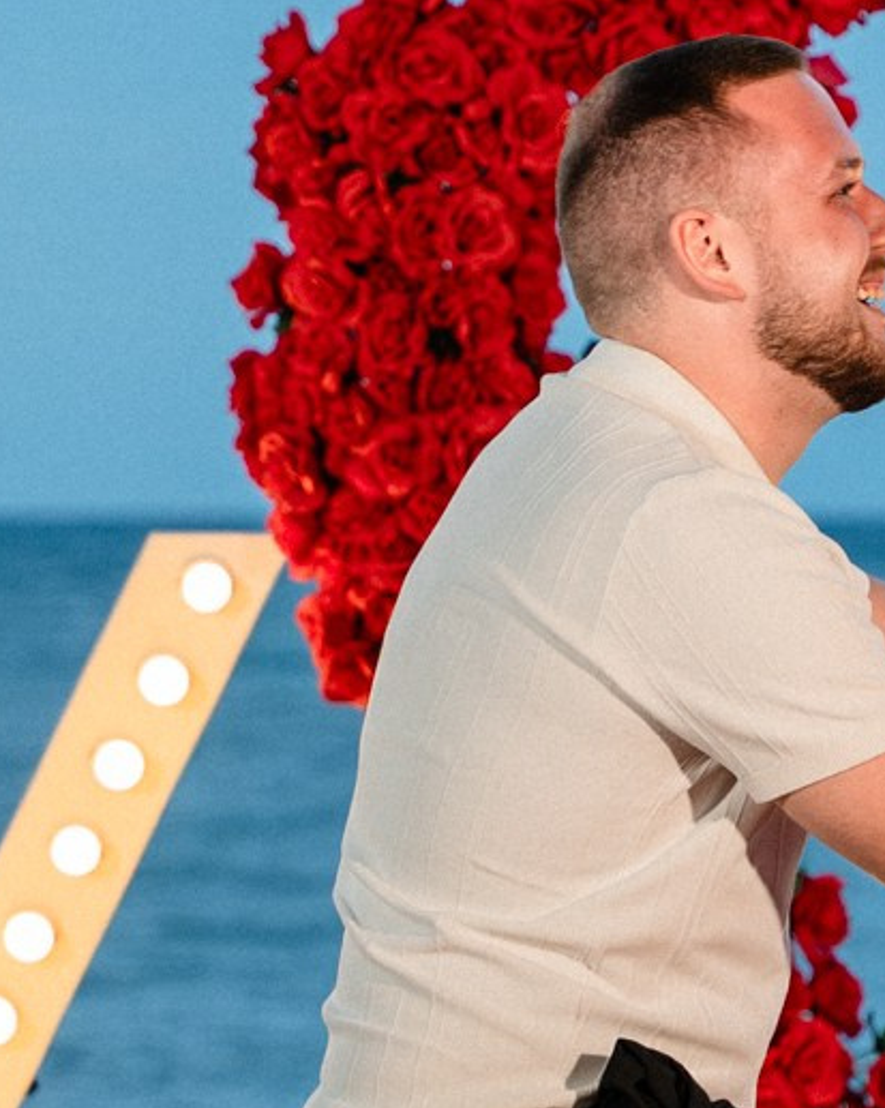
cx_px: 958
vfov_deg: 6.6
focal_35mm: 294
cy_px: 952
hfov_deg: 5.2
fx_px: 9634
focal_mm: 65
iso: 1600
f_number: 2.8
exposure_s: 1/250
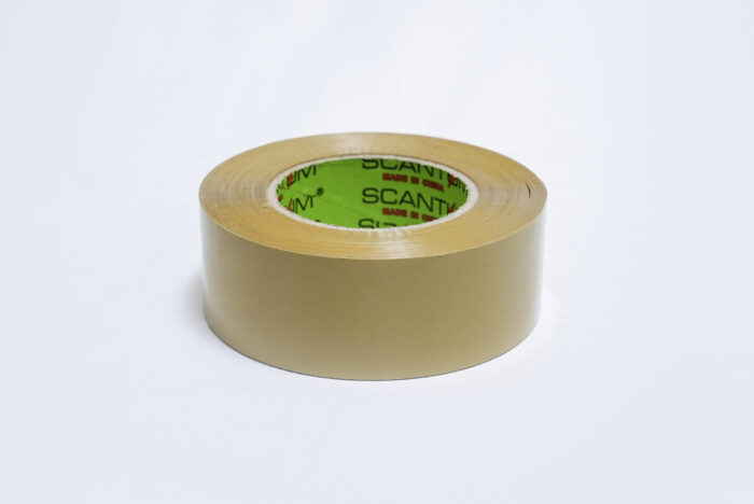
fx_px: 1467
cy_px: 252
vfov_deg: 19.5
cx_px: 377
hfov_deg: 28.8
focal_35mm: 70
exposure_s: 1/200
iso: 3200
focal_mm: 70
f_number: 9
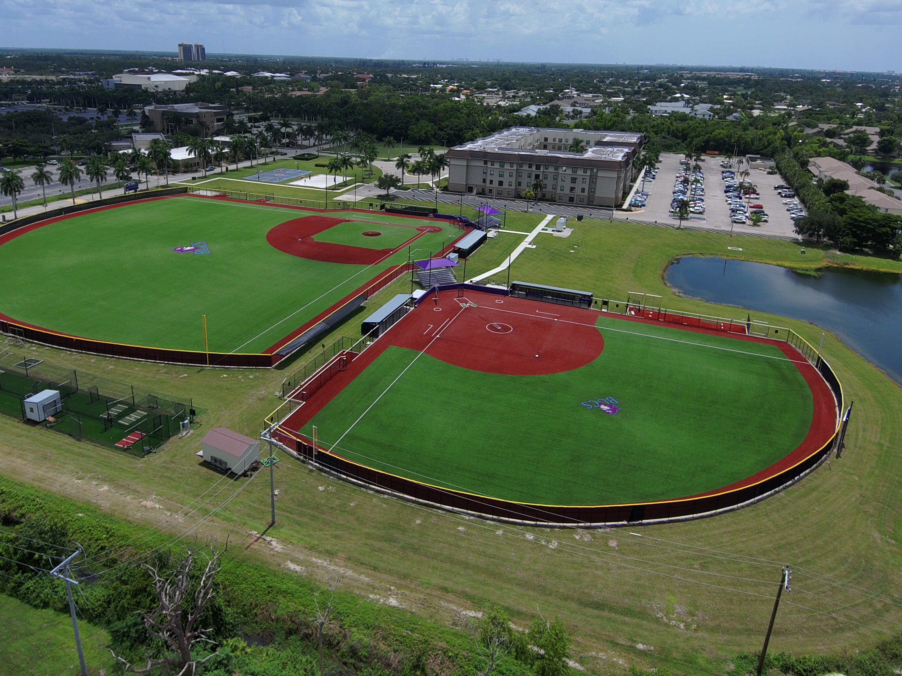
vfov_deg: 52.7
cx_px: 406
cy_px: 277
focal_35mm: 26
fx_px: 677
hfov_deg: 67.2
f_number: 2.8
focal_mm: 3.7
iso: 100
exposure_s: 1/121
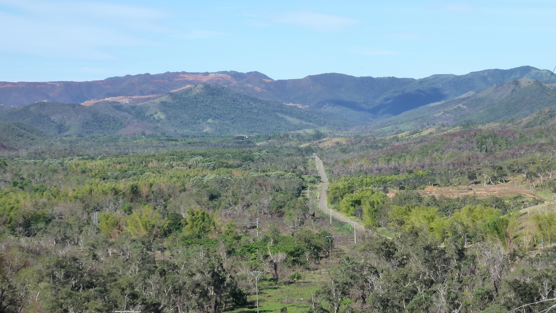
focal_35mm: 86
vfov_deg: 14.1
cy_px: 173
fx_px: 1268
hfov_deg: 24.7
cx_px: 280
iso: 125
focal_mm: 12.8
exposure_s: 1/400
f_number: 4.2
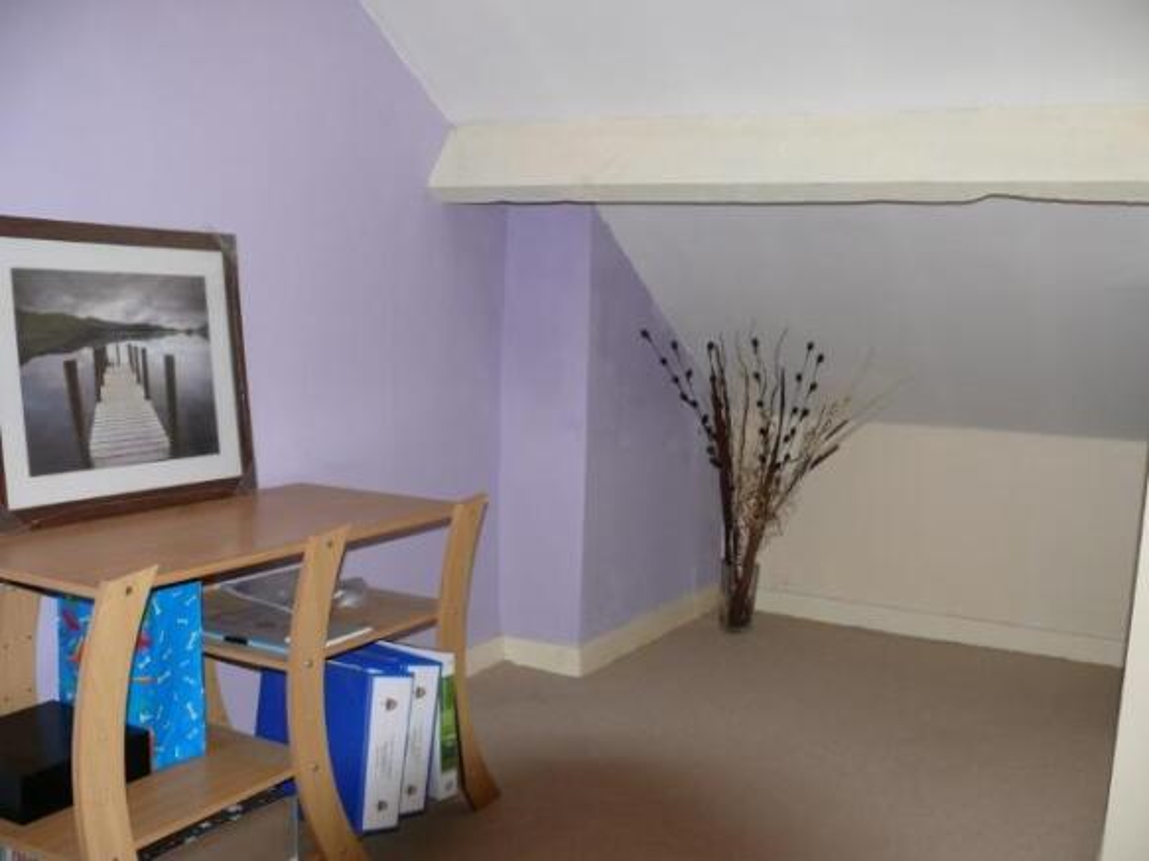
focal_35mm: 35
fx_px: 1162
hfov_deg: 52.6
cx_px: 574
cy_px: 430
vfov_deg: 40.7
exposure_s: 1/30
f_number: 2.8
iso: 100
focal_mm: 7.4
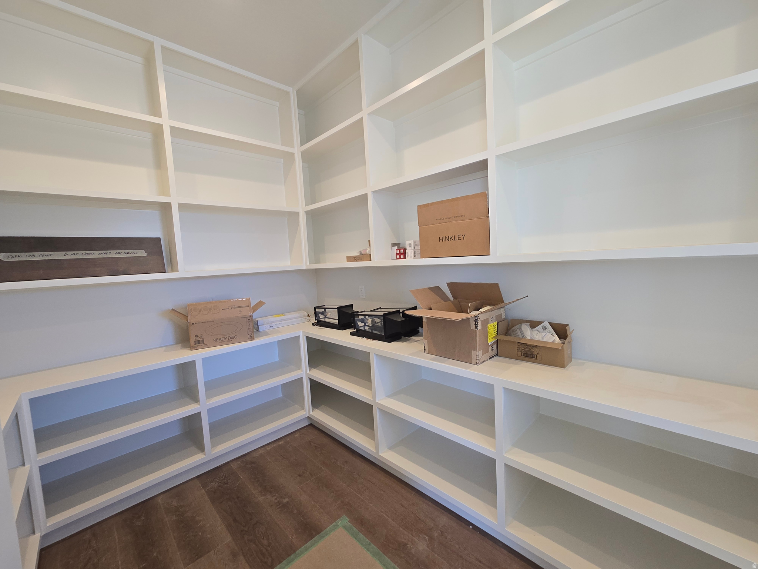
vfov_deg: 89.9
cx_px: 379
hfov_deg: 106.2
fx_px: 285
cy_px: 284
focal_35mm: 13
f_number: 2.2
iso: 80
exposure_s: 1/60
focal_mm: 2.2
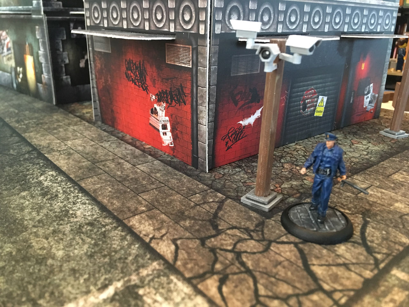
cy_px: 154
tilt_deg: -20.0
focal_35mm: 29
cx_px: 204
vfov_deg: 48.2
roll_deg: -1.7
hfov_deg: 61.7
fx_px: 343
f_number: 2.2
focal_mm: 4.15
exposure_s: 1/15
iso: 320
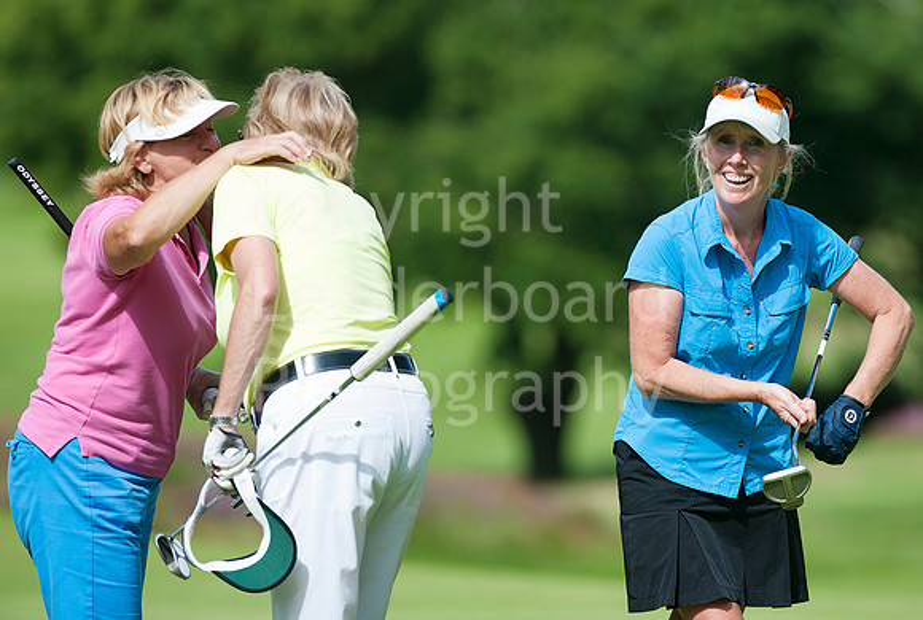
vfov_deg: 4.6
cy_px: 310
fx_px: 7712
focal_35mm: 300
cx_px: 462
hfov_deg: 6.8
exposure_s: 1/1600
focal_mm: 300
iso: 200
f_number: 5.6
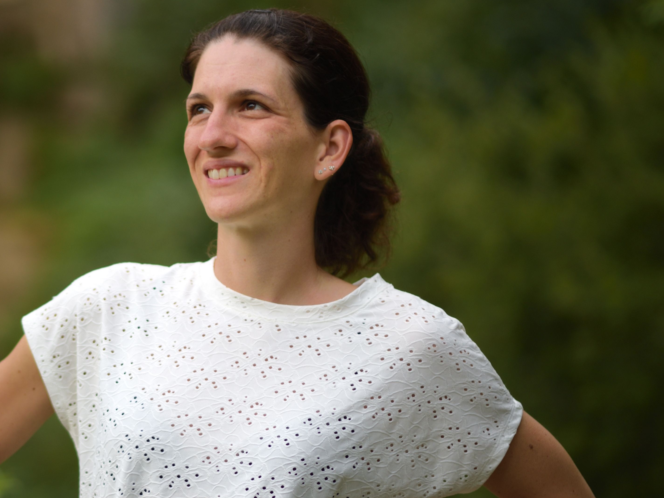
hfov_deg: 11.3
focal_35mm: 173
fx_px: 3318
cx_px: 37
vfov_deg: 8.6
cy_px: 225
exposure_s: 1/1600
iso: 100
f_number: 1.8
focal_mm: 85
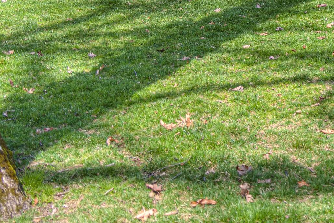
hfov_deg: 22.0
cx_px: 447
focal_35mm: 82
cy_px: -76
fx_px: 761
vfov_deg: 15.7
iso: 100
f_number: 2.8
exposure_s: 1/800
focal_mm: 28
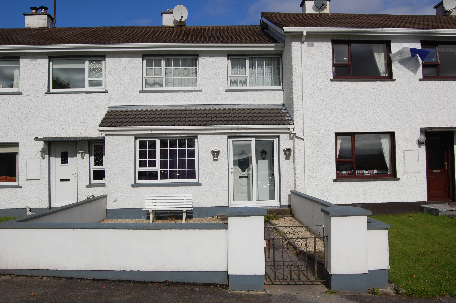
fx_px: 418
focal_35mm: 33
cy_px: 152
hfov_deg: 57.3
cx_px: 228
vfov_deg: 39.9
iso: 200
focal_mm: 22
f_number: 11
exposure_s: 1/500
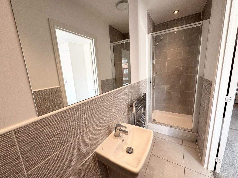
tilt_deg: -10.9
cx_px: 119
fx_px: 96
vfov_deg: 85.7
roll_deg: +3.5
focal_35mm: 14
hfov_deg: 102.1
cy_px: 89
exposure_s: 1/99
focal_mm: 2.22
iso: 125
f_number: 2.2
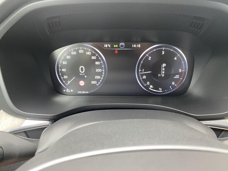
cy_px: 86
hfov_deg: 67.3
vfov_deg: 53.1
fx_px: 171
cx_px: 114
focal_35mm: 26
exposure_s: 1/60
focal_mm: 4.25
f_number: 1.8
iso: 160
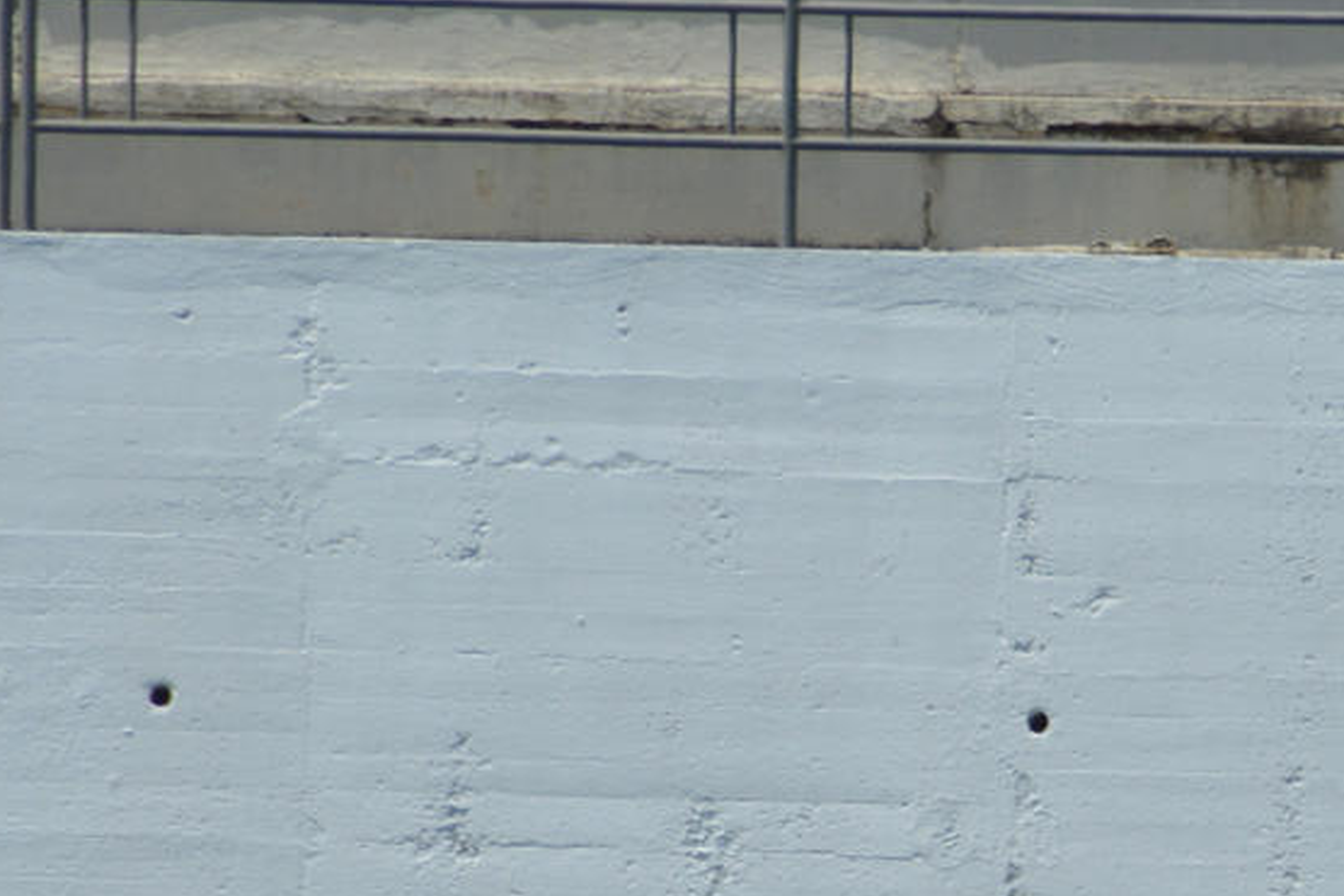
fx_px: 41362
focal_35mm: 1108
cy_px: 1125
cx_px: 1518
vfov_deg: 1.2
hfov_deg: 1.9
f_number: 6.3
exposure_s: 1/2000
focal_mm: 200
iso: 280
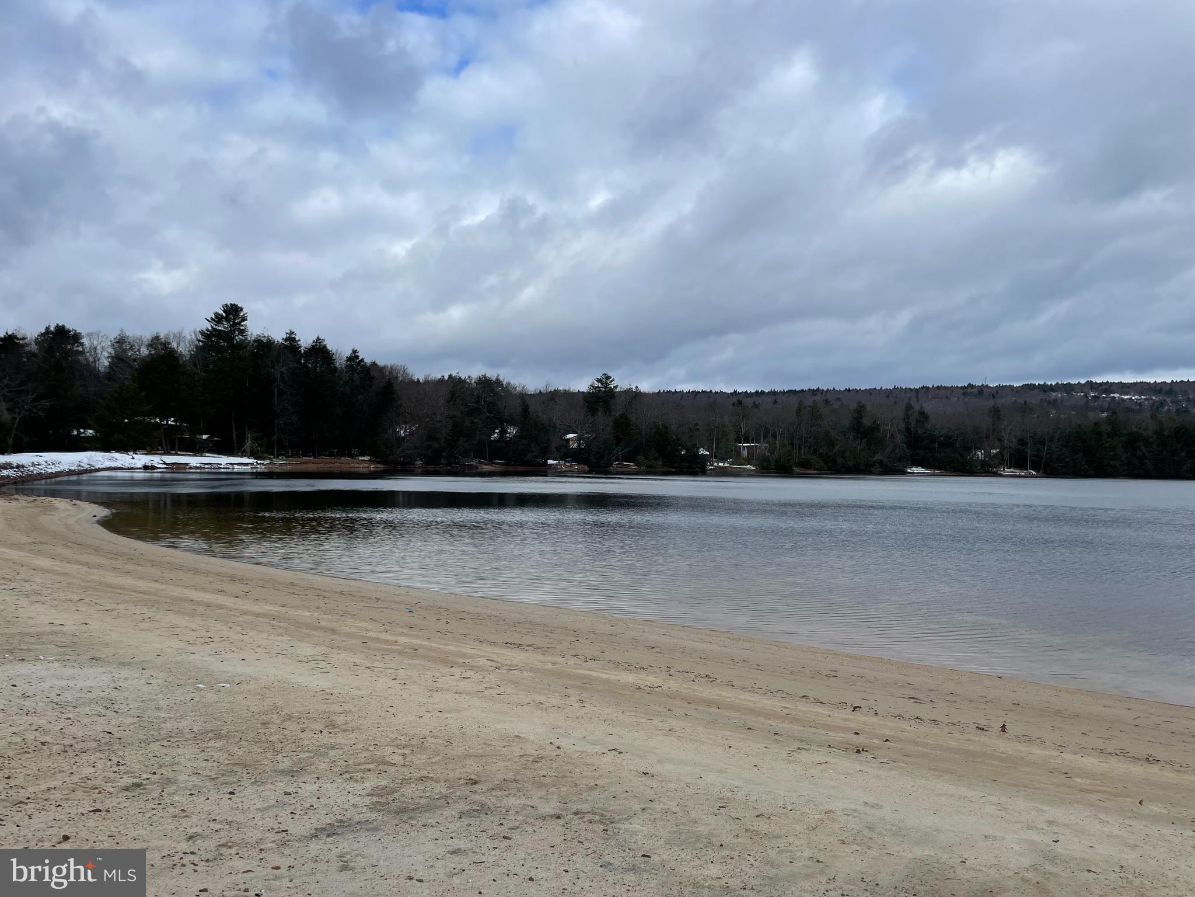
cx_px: 598
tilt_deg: +0.9
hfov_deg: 67.3
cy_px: 448
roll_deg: -1.0
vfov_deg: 53.1
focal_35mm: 26
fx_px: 898
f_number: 1.6
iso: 32
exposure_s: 1/3610
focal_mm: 4.2
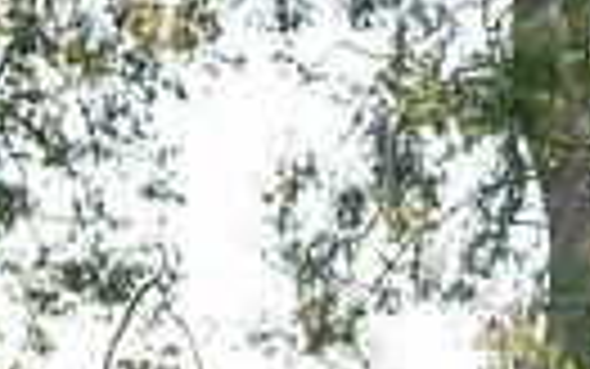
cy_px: 862
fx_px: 2027
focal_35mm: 126
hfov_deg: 16.5
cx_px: 234
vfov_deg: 9.4
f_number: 7.1
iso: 200
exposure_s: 1/250
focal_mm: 28
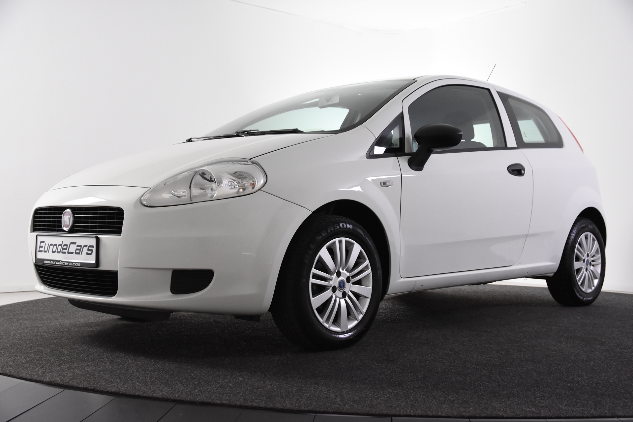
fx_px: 738
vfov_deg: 31.9
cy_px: 211
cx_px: 316
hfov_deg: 46.4
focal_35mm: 42
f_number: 5
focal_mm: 28
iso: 1600
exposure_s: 1/100
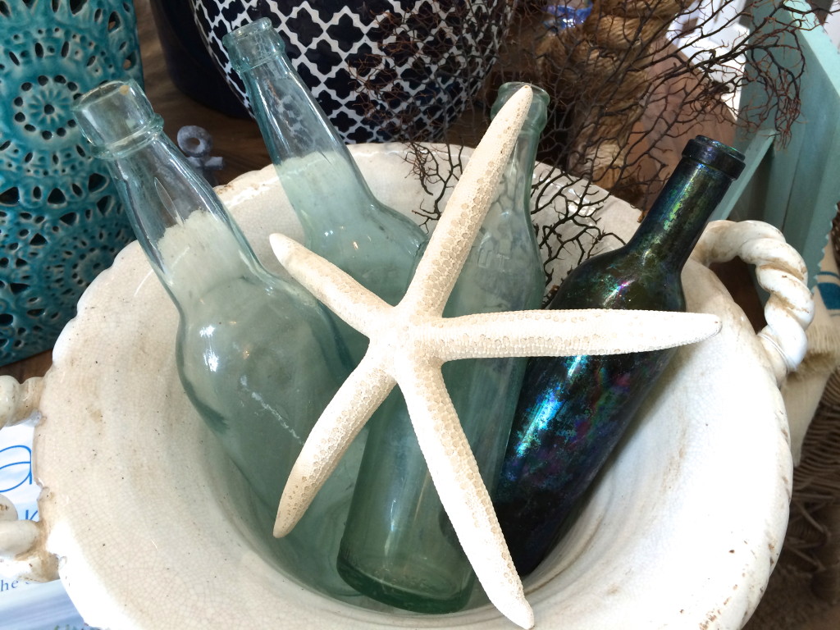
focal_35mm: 30
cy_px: 315
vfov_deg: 46.8
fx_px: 728
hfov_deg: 60.0
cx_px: 420
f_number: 2.2
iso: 40
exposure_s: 1/30
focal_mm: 4.12
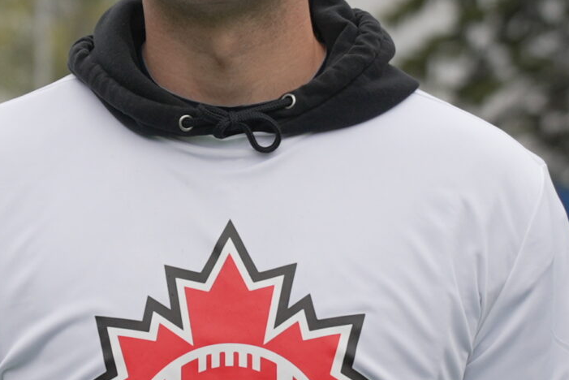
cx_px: 161
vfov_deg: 7.5
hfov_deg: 11.2
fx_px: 2909
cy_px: 118
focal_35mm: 184
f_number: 2.5
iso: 400
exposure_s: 1/4000
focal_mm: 42
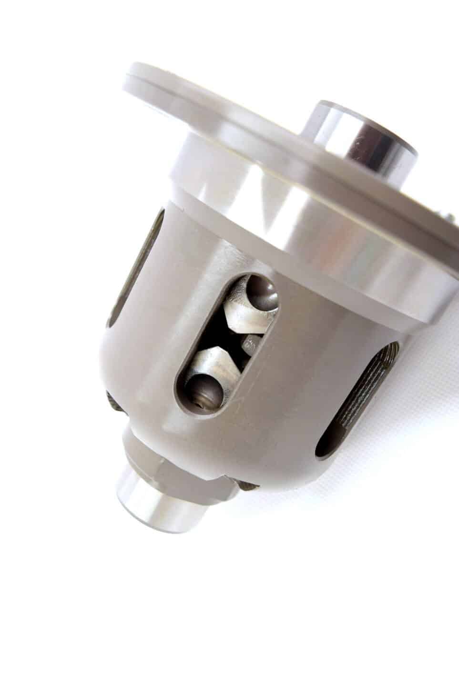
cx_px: 230
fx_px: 601
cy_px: 343
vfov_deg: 59.4
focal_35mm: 32
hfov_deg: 41.8
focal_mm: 21
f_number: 4.5
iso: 400
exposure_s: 1/80
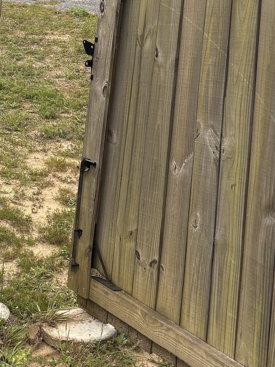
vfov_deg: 21.2
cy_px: 59
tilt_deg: -9.1
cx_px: 29
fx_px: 964
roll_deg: -0.9
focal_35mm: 91
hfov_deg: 16.0
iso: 50
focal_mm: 5.96
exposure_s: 1/314
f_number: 1.6
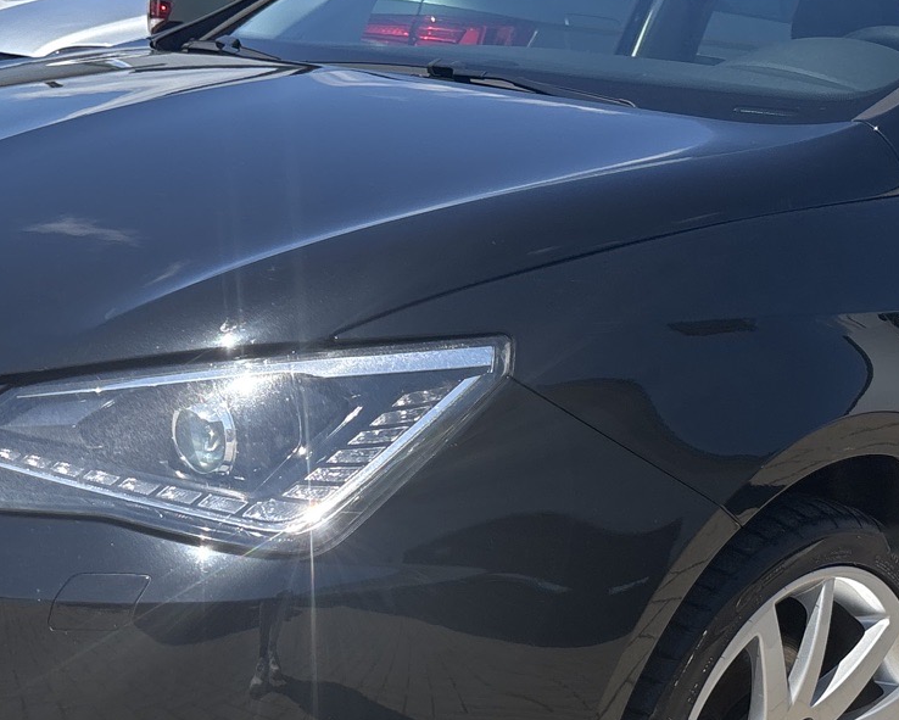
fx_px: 1757
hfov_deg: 28.5
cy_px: 547
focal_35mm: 66
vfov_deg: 22.9
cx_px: 603
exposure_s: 1/2342
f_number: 1.6
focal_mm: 5.96
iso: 50
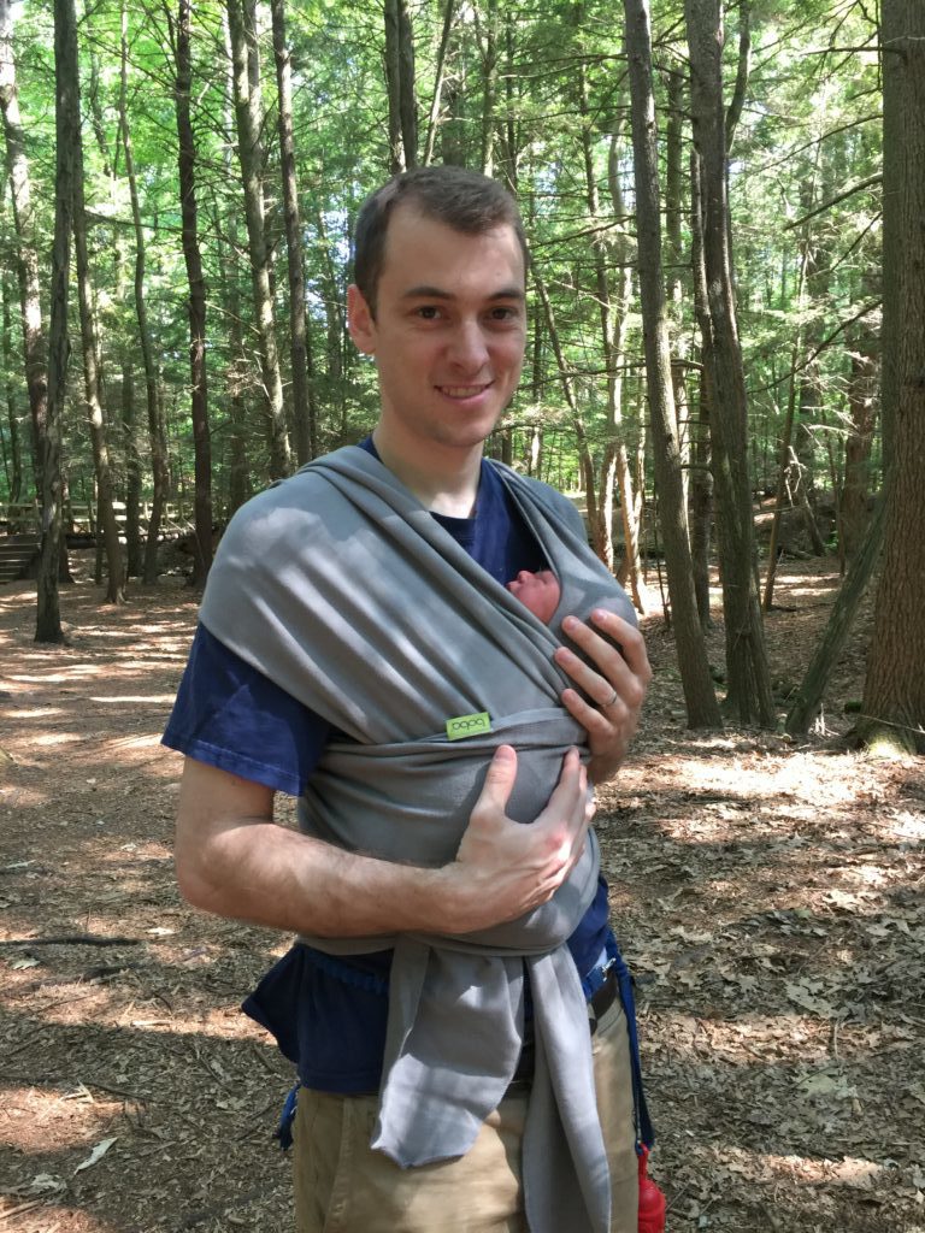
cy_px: 616
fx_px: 1033
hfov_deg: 48.2
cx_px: 462
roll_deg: +2.5
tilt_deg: -7.2
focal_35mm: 29
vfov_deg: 61.7
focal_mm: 4.15
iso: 40
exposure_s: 1/15
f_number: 2.2
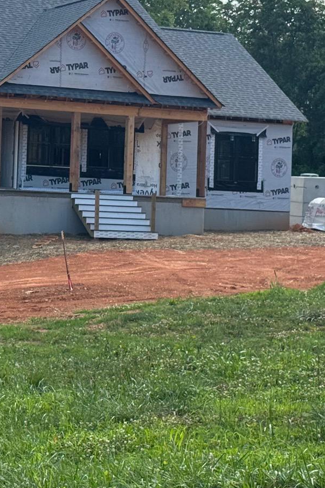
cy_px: 170
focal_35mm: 113
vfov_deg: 18.1
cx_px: 92
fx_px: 1531
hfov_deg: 12.1
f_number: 1.78
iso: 64
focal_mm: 6.76
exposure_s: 1/3425
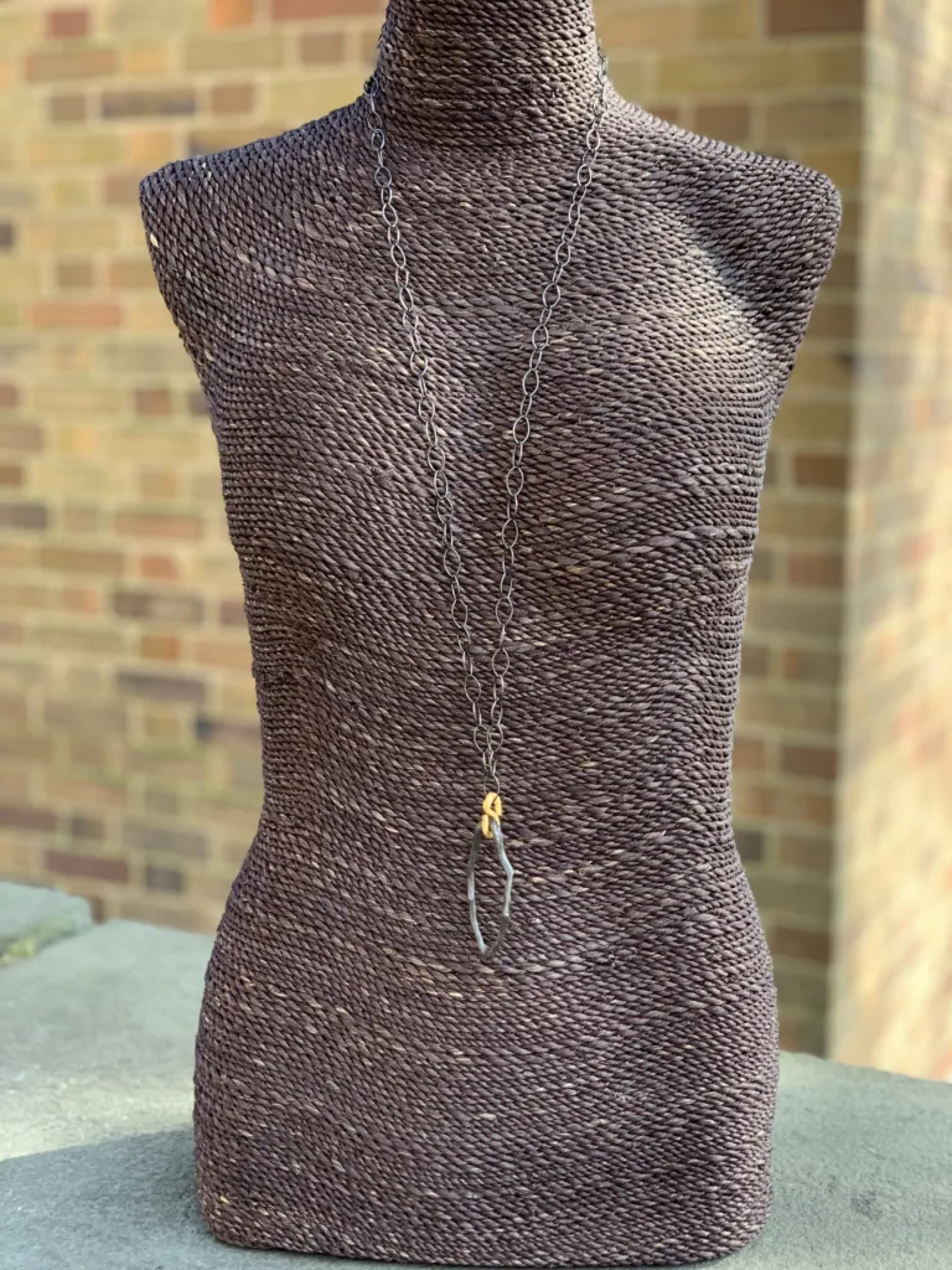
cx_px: 476
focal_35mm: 52
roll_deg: -0.2
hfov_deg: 28.0
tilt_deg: -8.1
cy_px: 635
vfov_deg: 36.8
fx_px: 1907
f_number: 2.4
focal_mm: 6
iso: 64
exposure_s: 1/122
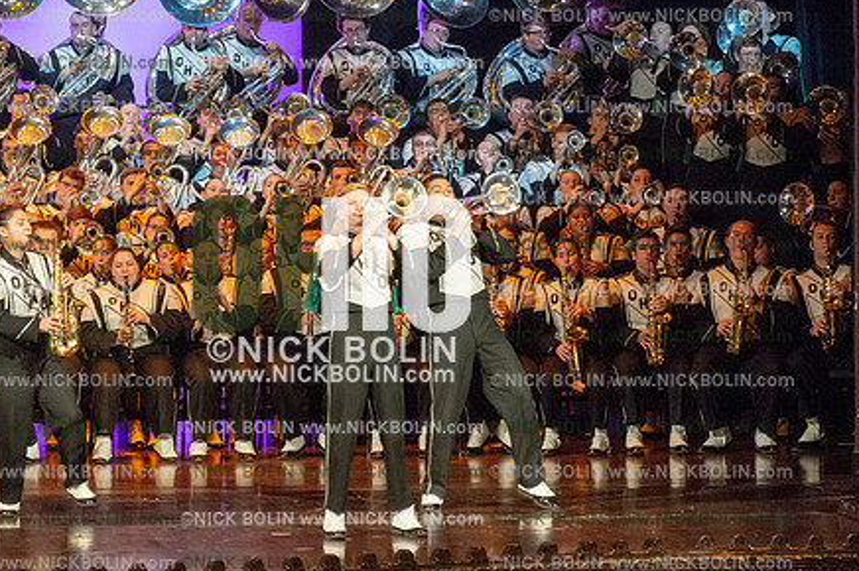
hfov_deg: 8.4
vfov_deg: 5.6
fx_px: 5865
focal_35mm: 246
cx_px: 331
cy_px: 289
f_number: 5.6
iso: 8000
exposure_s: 1/320
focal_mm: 185
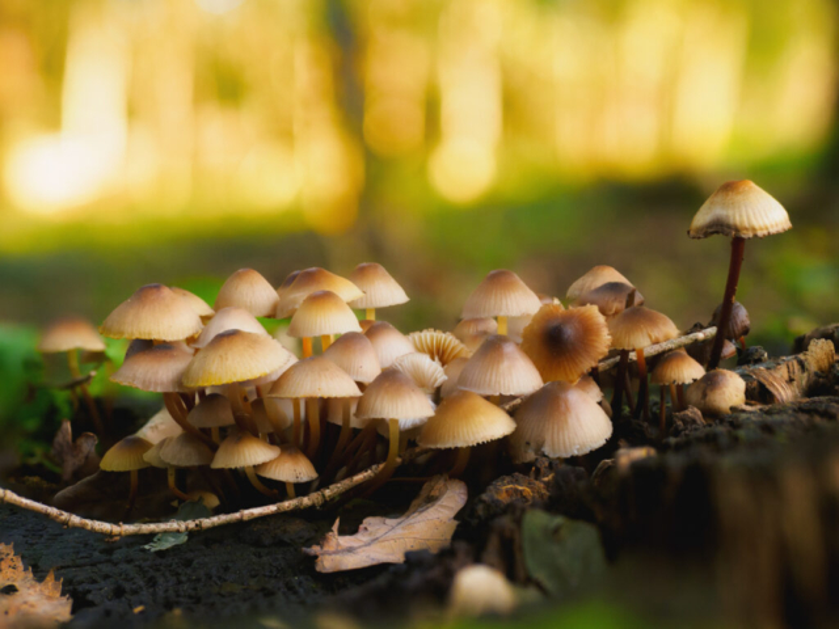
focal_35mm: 50
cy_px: 314
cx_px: 420
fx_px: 1212
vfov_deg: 29.1
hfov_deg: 38.2
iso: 800
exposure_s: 1/160
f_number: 2
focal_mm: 25
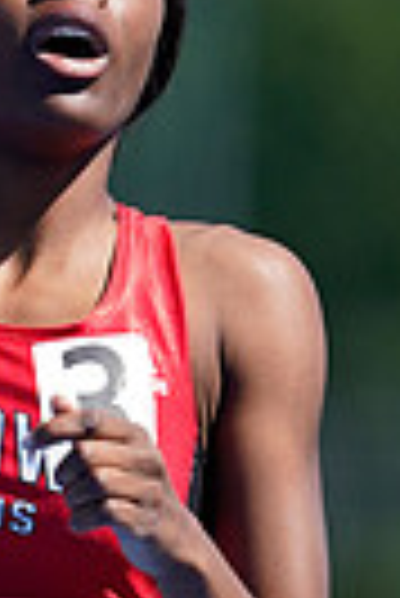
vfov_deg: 1.0
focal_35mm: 2023
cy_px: 710
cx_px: -81
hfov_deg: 0.7
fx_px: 33627
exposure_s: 1/2000
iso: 320
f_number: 4
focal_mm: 600
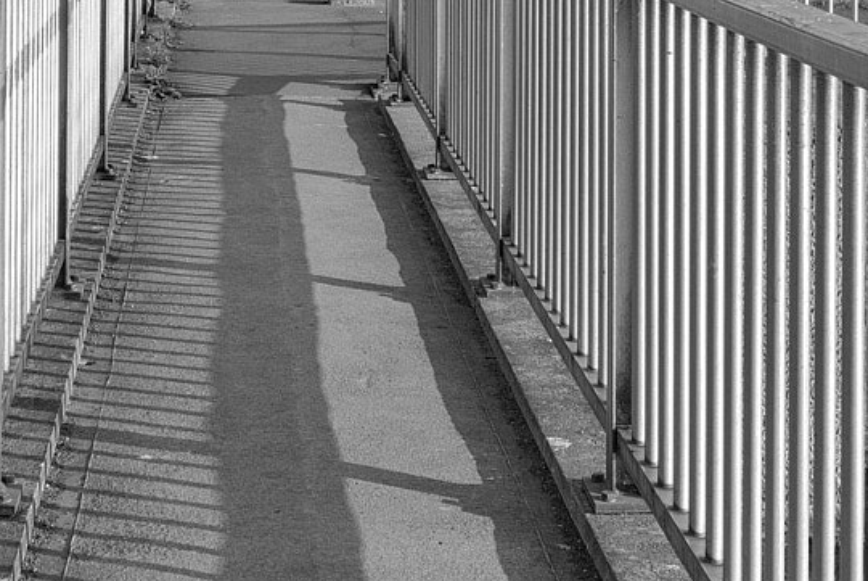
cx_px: 193
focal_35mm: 83
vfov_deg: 15.8
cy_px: -133
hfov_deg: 24.1
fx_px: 2003
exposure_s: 1/640
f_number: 8
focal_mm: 28
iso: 50
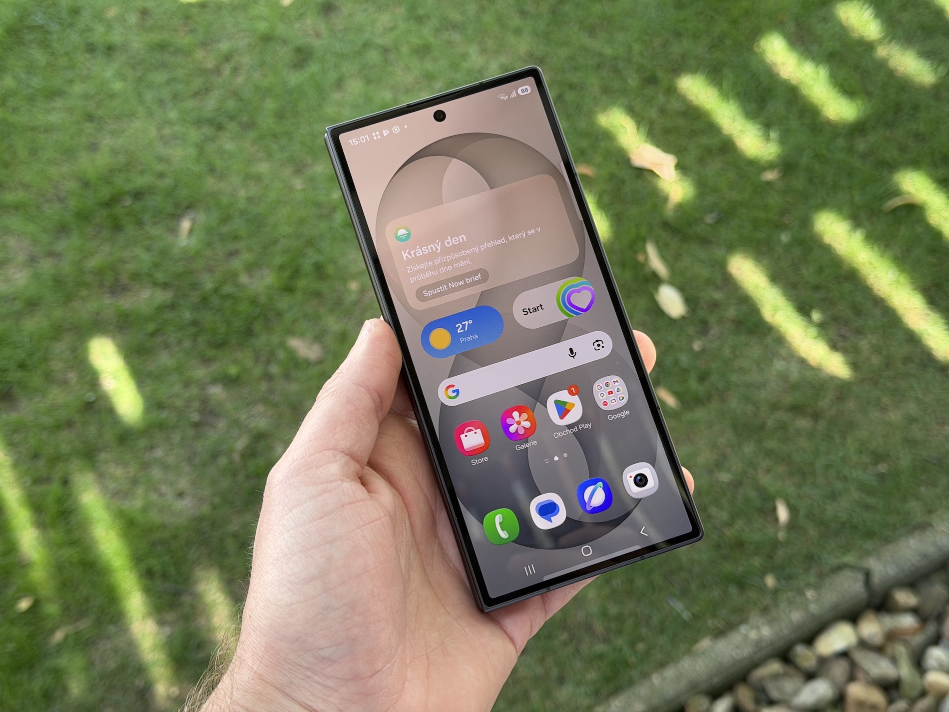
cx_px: 474
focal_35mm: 48
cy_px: 356
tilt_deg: -54.5
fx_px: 1316
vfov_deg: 30.3
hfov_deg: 39.7
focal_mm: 6.76
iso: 80
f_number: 1.78
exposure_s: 1/179
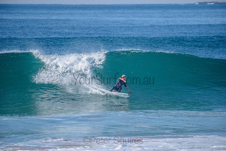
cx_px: 113
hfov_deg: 4.1
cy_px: 76
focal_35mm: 500
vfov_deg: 2.8
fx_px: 3139
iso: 320
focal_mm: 500
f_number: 5.6
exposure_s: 1/2500
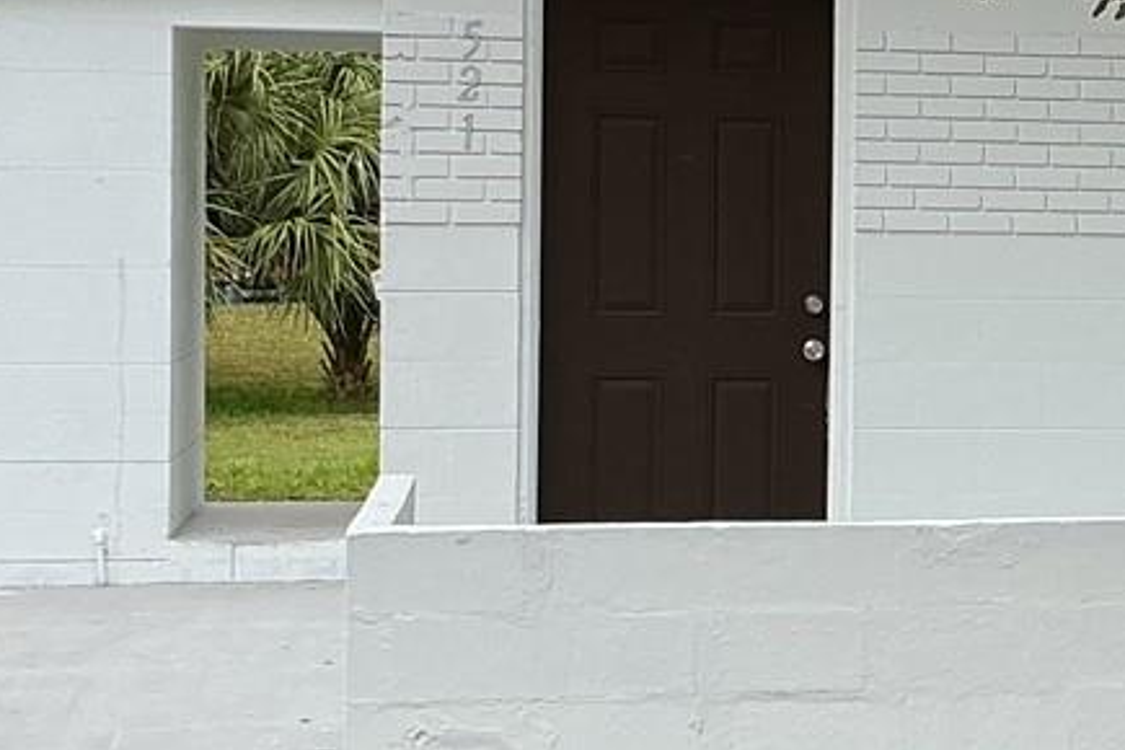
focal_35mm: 111
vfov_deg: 12.3
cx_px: 1309
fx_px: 3468
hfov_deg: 17.6
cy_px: 300
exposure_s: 1/120
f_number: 1.8
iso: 20
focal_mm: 3
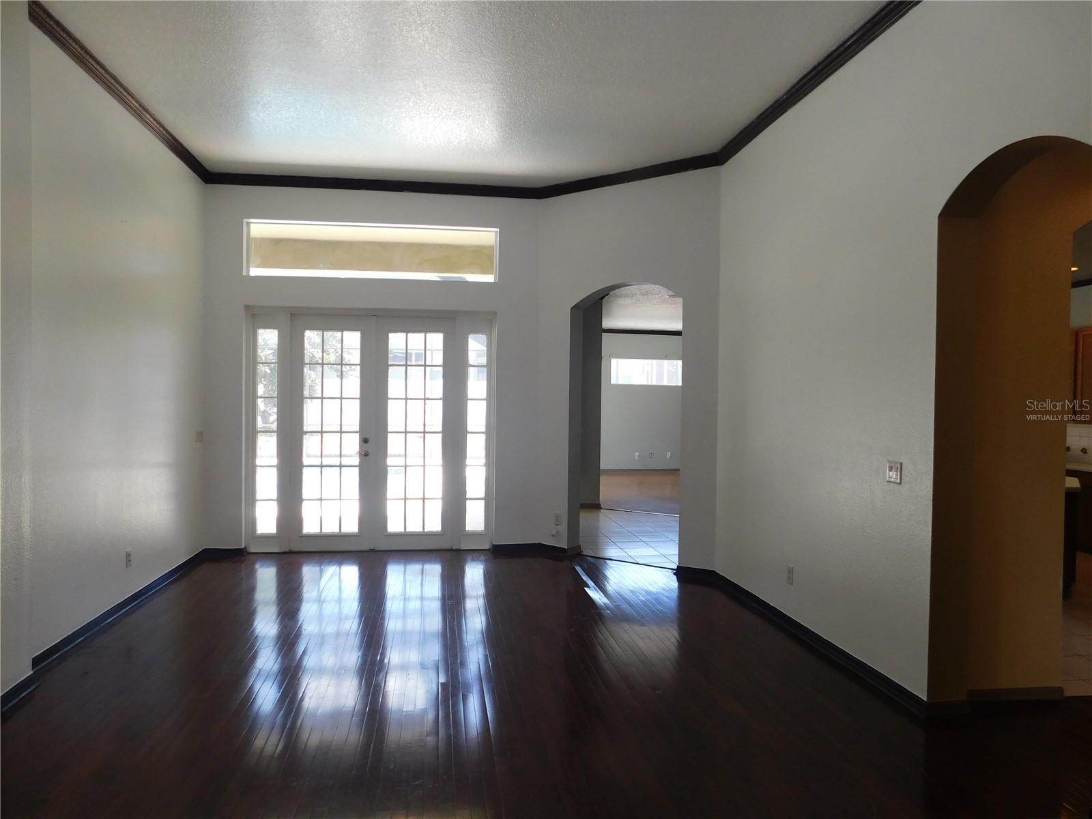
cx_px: 546
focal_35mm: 23
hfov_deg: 73.9
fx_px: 726
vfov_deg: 58.9
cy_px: 410
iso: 125
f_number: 3
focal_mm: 4
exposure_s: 1/60
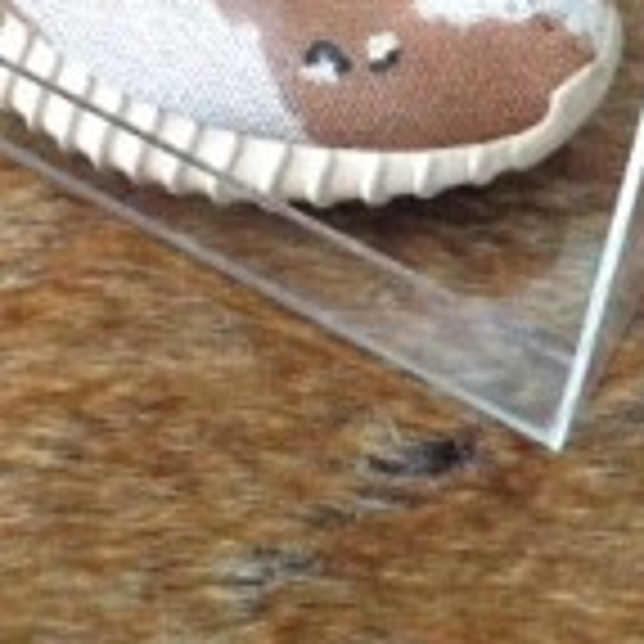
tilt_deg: -43.2
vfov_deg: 12.5
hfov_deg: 13.1
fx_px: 2757
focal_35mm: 131
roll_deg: -0.3
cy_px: -396
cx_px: -77
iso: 160
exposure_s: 1/20
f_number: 2.4
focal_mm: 4.12
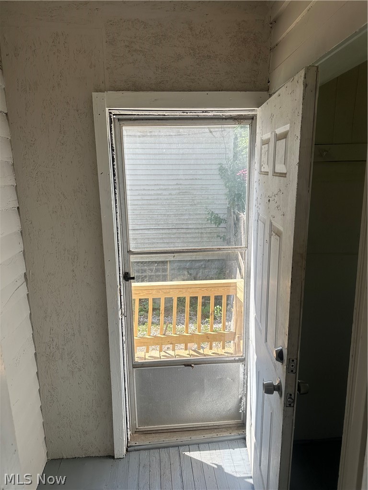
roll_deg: +0.4
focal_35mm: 24
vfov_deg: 71.6
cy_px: 245
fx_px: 340
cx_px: 184
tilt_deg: -11.9
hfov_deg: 56.8
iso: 80
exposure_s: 1/971
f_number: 1.78
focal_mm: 6.86
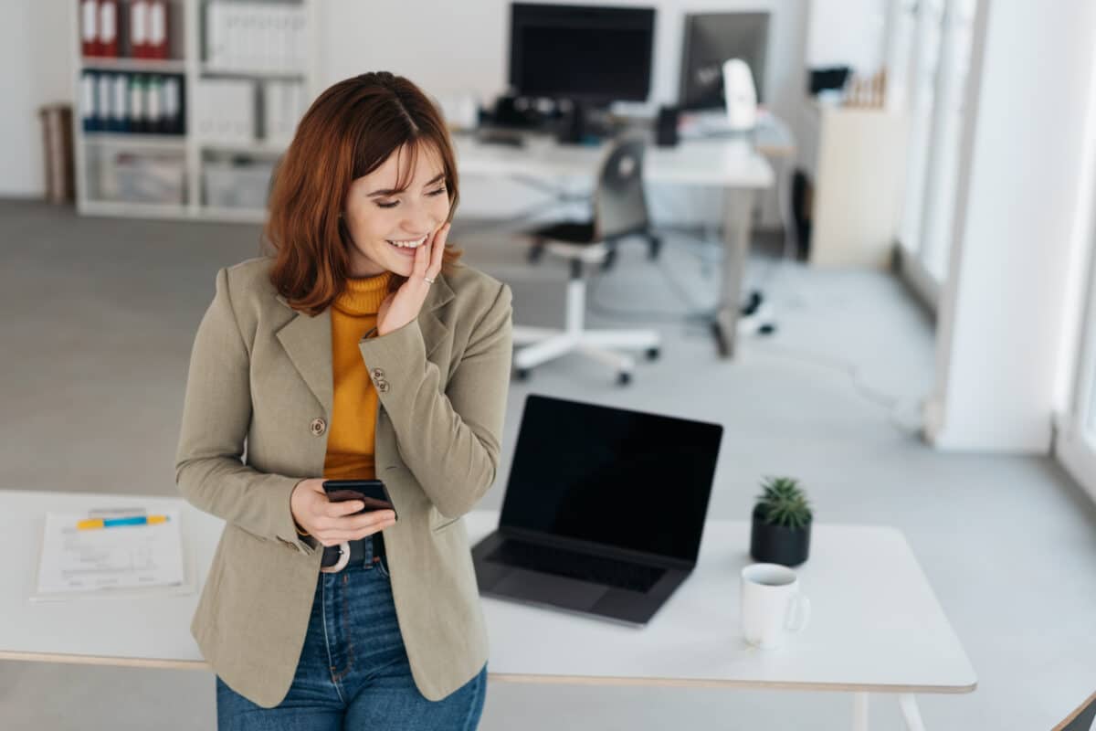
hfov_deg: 36.2
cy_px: 366
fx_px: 1674
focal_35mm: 55
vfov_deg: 24.6
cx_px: 548
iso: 160
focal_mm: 55
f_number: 2.2
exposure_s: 1/100
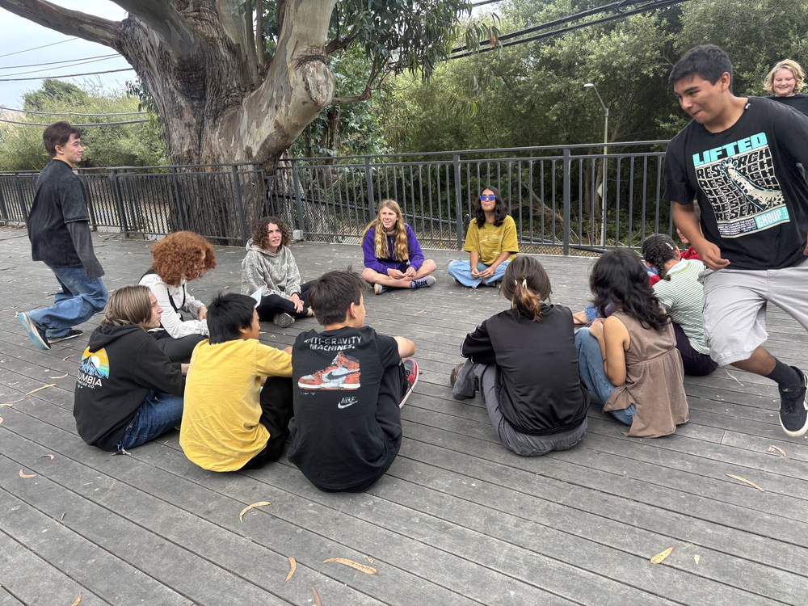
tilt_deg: -15.9
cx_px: 404
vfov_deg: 53.1
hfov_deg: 67.3
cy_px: 303
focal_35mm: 26
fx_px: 607
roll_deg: +4.0
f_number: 1.6
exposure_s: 1/525
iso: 50
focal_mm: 5.96
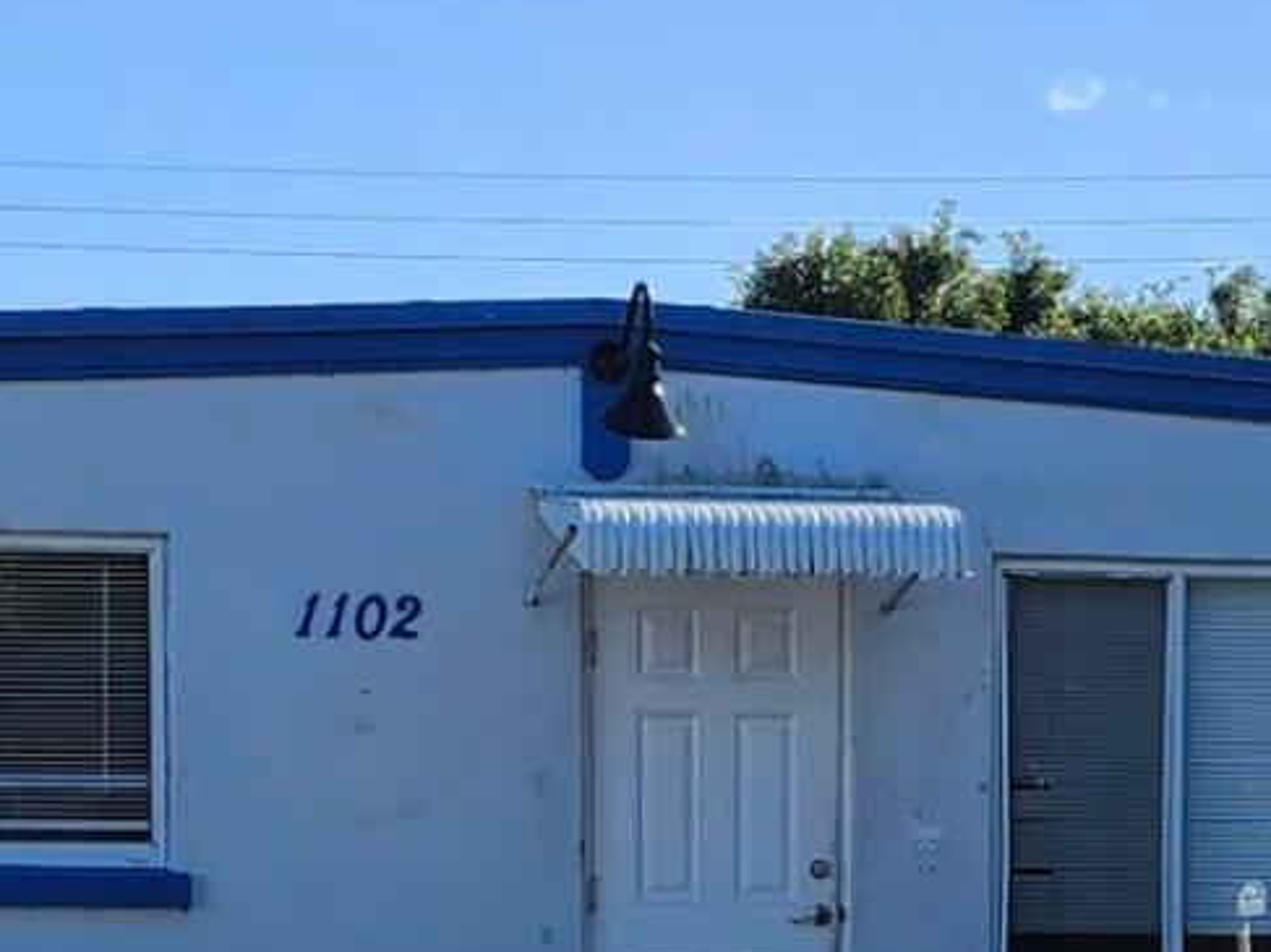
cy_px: 1132
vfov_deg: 10.7
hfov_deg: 14.3
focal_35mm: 136
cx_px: 1190
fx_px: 4992
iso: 25
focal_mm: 5.54
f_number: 1.8
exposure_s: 1/2116
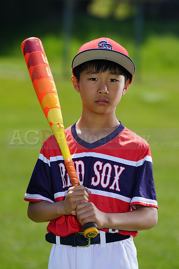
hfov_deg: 5.3
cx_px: 90
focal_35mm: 259
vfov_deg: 7.9
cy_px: 134
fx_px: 1930
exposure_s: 1/250
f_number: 7.1
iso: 100
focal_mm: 259
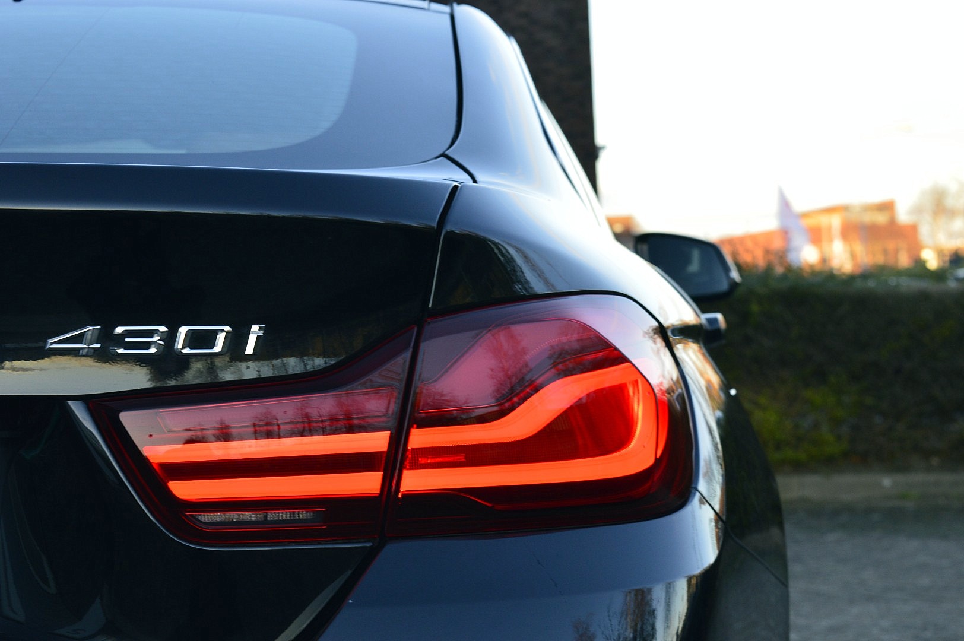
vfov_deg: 16.5
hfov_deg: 24.6
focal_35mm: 82
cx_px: 482
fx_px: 2207
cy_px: 320
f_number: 9
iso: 400
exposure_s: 1/100
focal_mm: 55
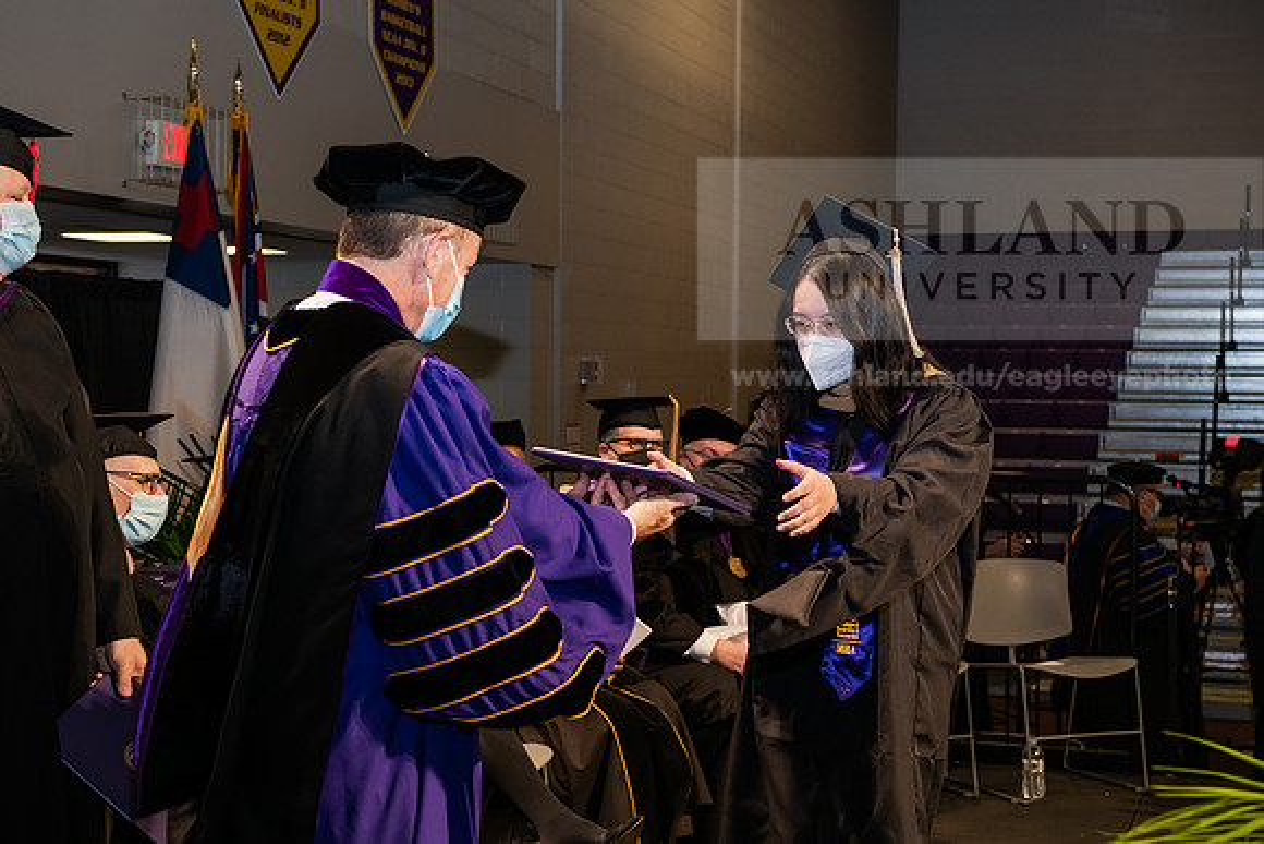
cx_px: 632
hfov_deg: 33.4
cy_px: 422
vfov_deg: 22.6
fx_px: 2107
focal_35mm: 60
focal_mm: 60
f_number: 6.3
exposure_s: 1/200
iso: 1600
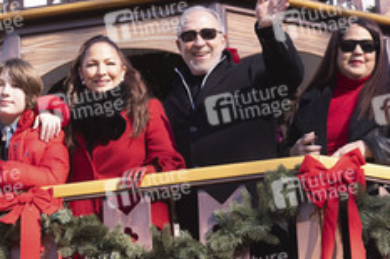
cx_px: 103
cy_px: 147
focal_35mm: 217
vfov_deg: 6.3
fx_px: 2349
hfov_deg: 9.5
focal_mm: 112
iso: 1000
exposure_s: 1/1250
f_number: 6.3
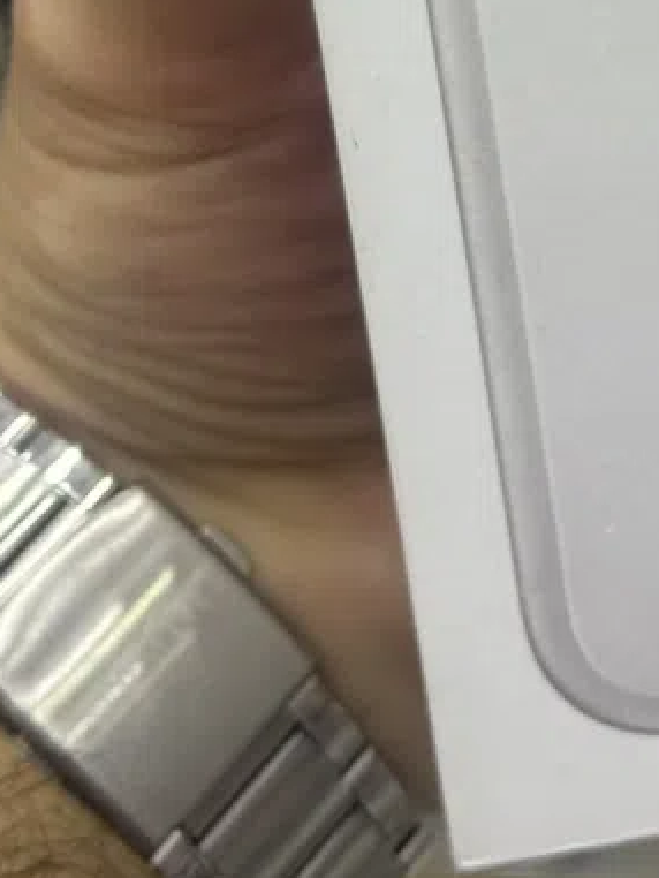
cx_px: 915
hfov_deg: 8.5
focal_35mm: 172
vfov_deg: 11.0
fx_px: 4363
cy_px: -448
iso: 64
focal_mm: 6.76
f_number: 1.78
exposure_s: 1/913
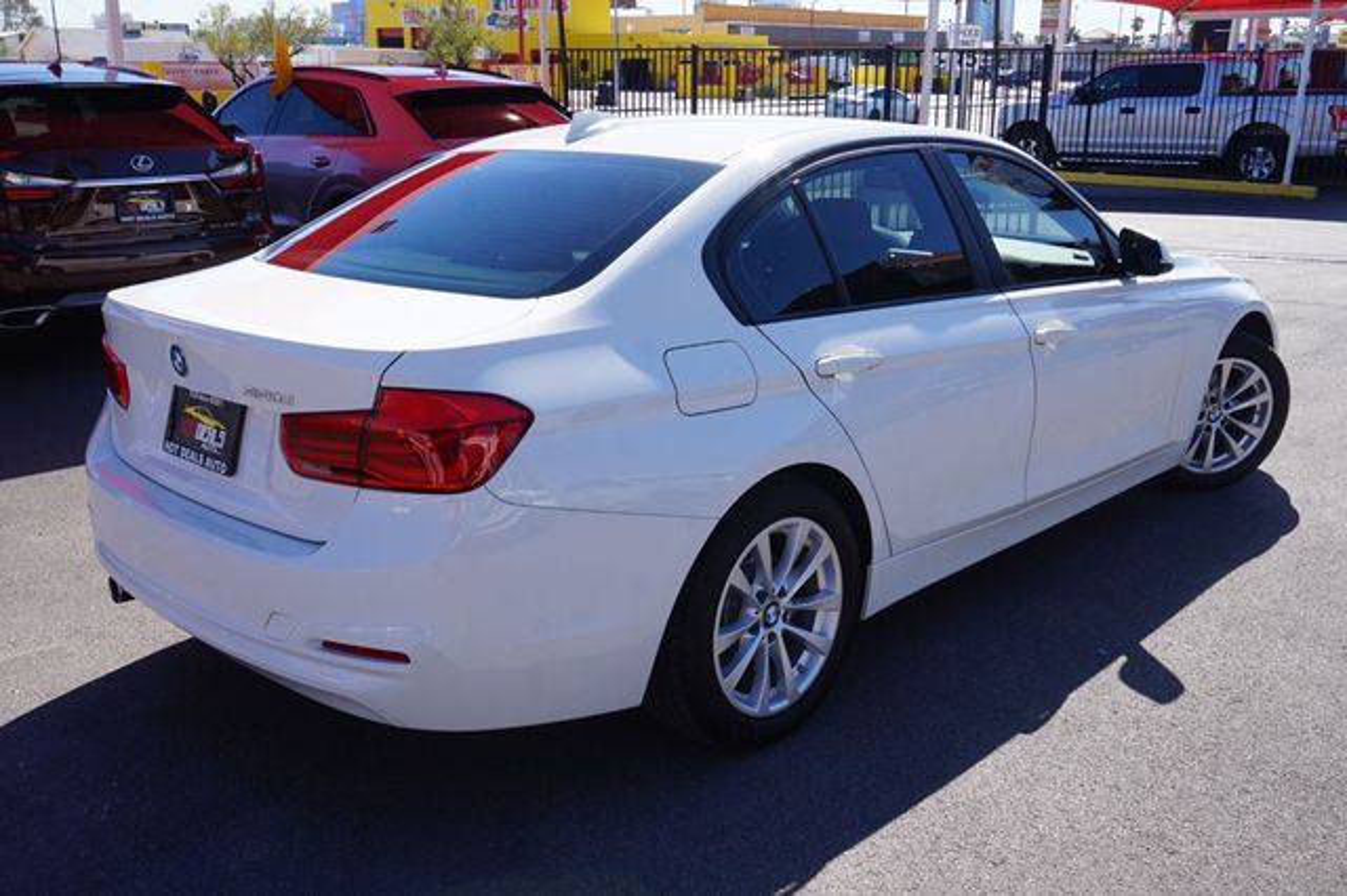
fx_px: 1234
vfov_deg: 39.9
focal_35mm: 33
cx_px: 674
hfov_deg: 57.2
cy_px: 448
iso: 100
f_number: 11
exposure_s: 1/80
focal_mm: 22
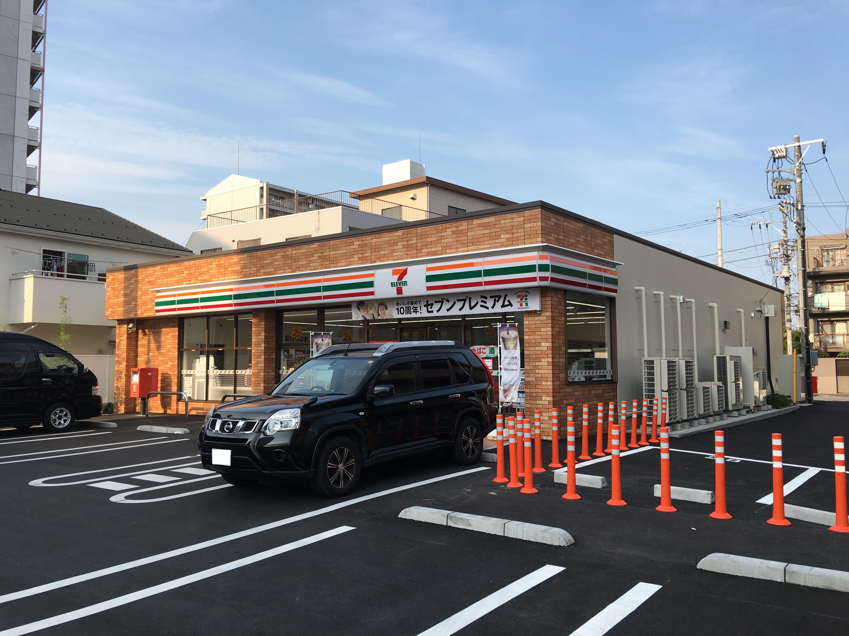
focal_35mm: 29
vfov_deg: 48.2
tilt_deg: +5.6
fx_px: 711
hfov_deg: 61.7
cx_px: 424
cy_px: 318
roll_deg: +0.5
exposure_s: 1/680
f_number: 2.2
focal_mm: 4.15
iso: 25
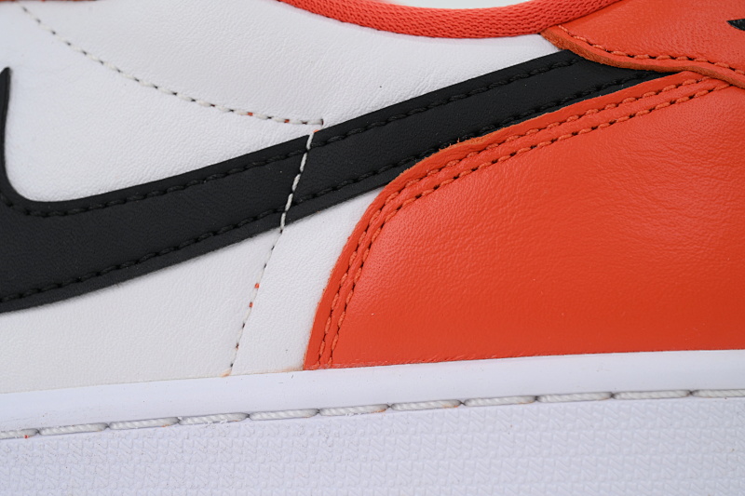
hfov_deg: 18.6
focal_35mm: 110
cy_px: 248
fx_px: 2276
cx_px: 372
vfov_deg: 12.4
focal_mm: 110
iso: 400
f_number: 13
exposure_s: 1/100
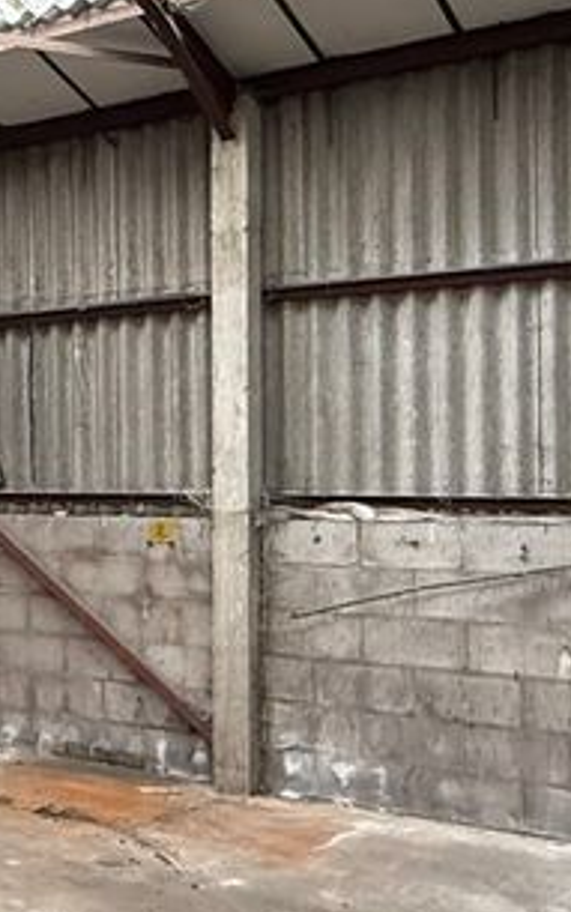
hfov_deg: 20.1
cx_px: -329
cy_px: 456
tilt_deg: +0.9
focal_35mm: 54
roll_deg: -0.8
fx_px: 1343
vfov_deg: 37.5
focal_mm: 2.22
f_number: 2.2
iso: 320
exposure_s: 1/74
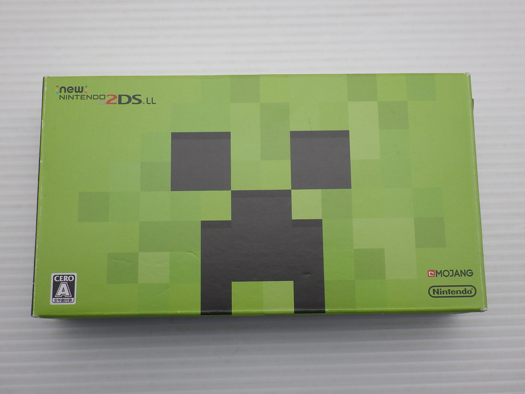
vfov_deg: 34.3
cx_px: 262
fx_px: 637
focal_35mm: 42
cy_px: 197
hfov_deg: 44.8
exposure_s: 1/200
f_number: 4.2
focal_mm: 7.5
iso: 200
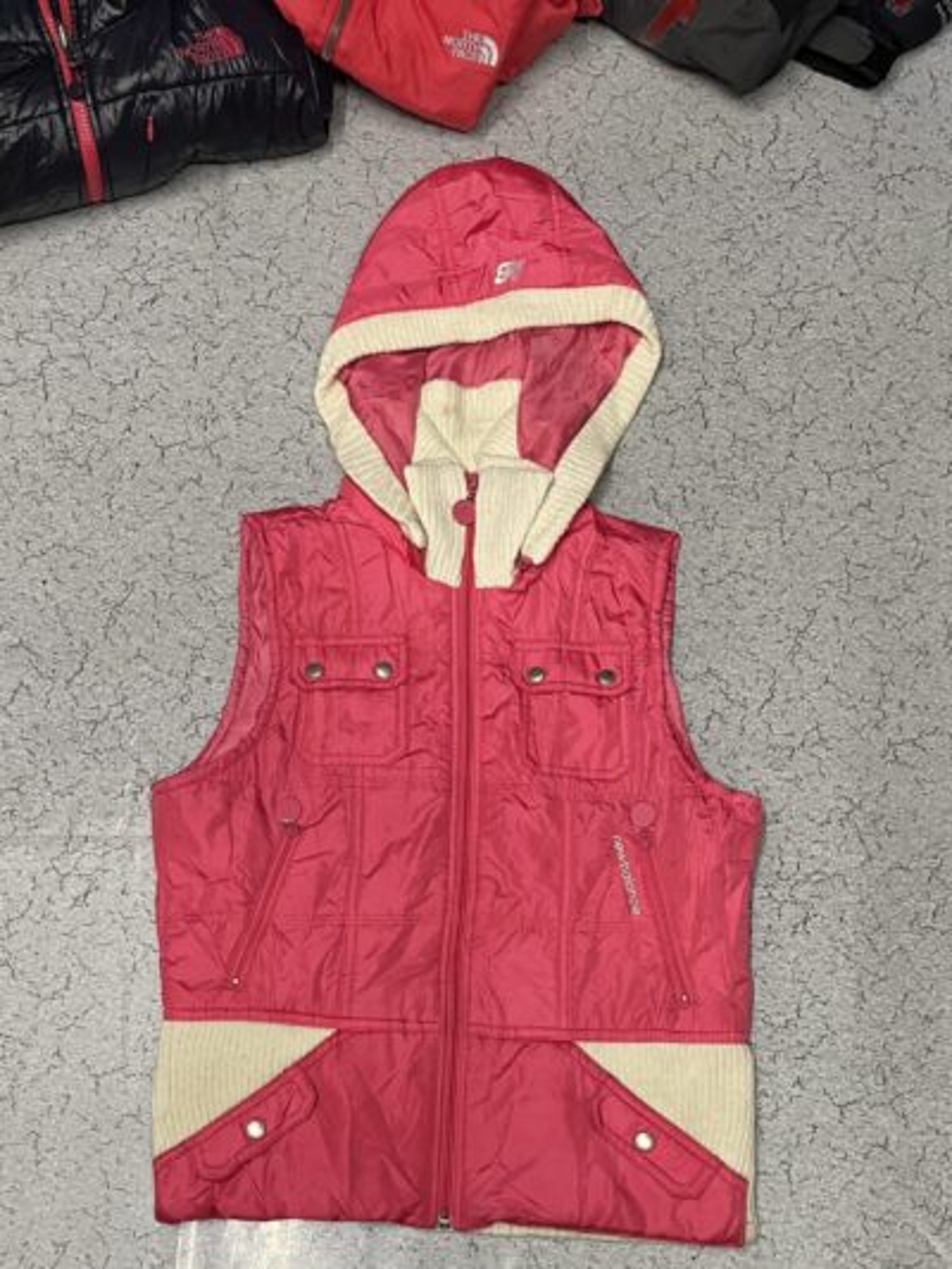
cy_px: 634
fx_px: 953
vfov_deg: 67.3
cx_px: 476
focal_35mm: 26
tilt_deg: -75.3
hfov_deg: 53.1
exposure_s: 1/50
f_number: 1.6
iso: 160
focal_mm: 4.2
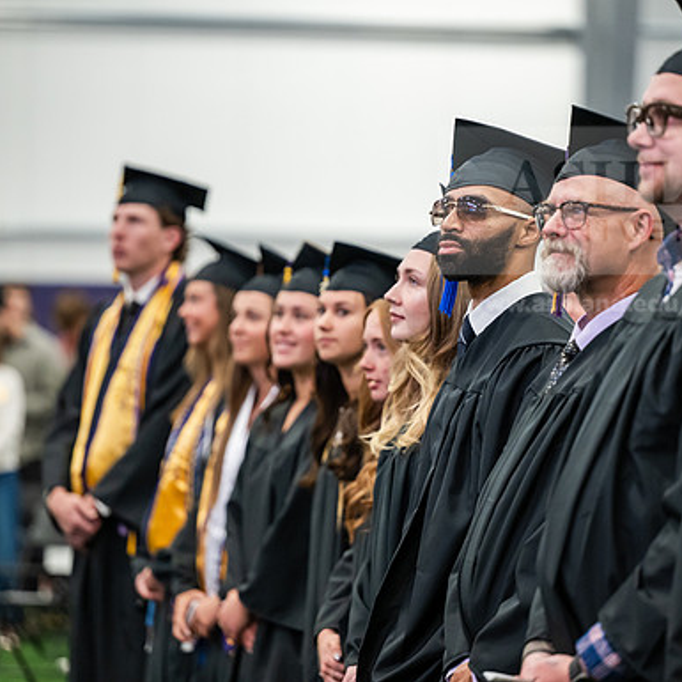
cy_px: 341
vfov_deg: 10.1
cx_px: 384
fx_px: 3856
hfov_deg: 10.1
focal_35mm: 173
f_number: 2.8
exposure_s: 1/200
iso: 2500
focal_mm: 135
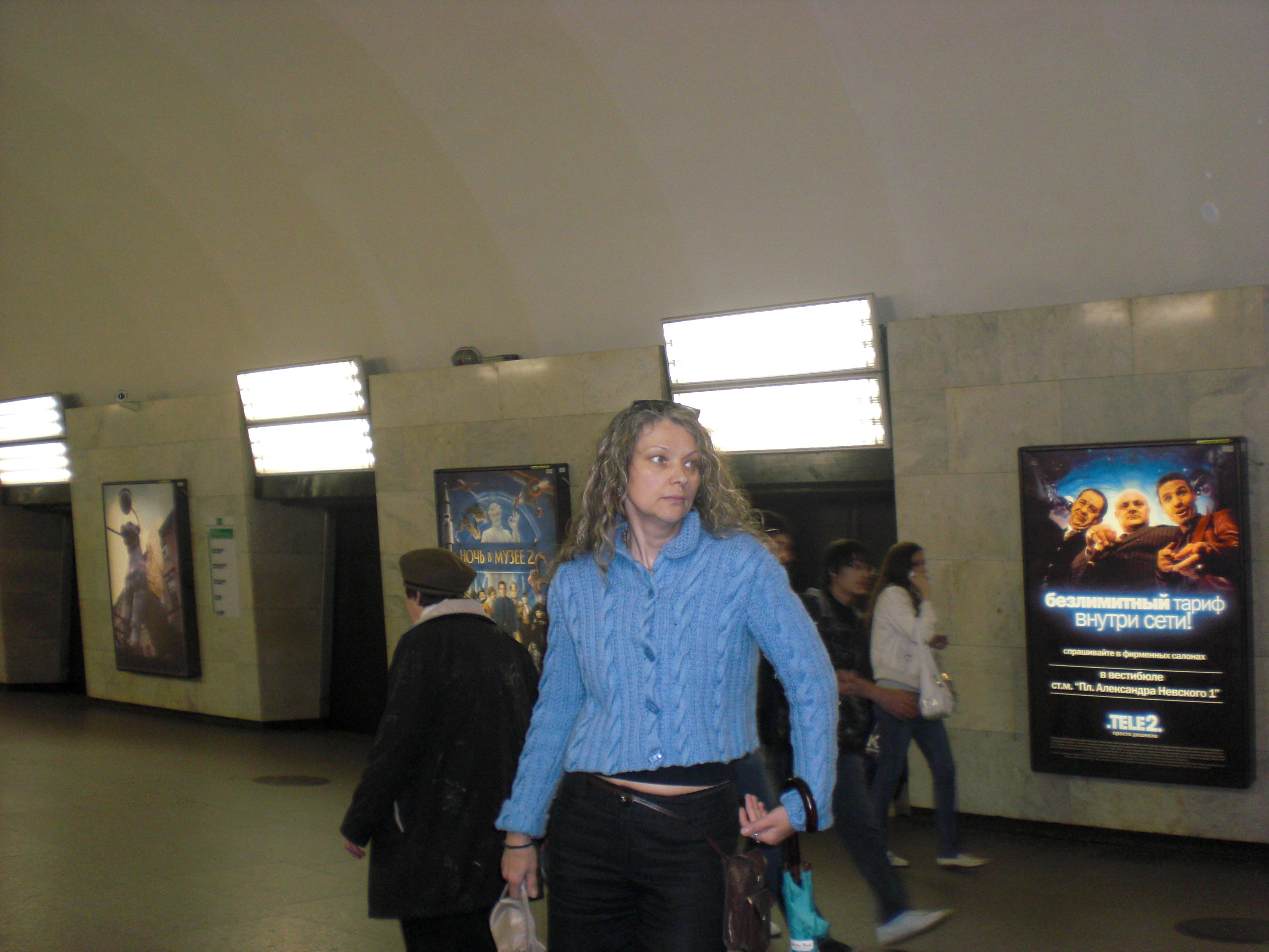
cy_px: 476
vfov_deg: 37.7
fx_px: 1393
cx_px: 634
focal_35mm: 38
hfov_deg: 49.0
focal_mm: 6.3
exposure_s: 1/60
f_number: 3.1
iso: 200
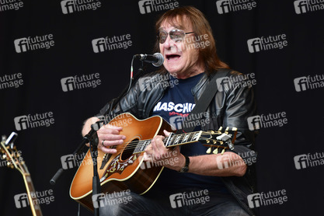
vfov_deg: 4.5
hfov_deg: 6.7
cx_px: 169
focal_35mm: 308
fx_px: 2772
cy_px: 102
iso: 360
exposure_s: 1/400
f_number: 2.8
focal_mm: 190
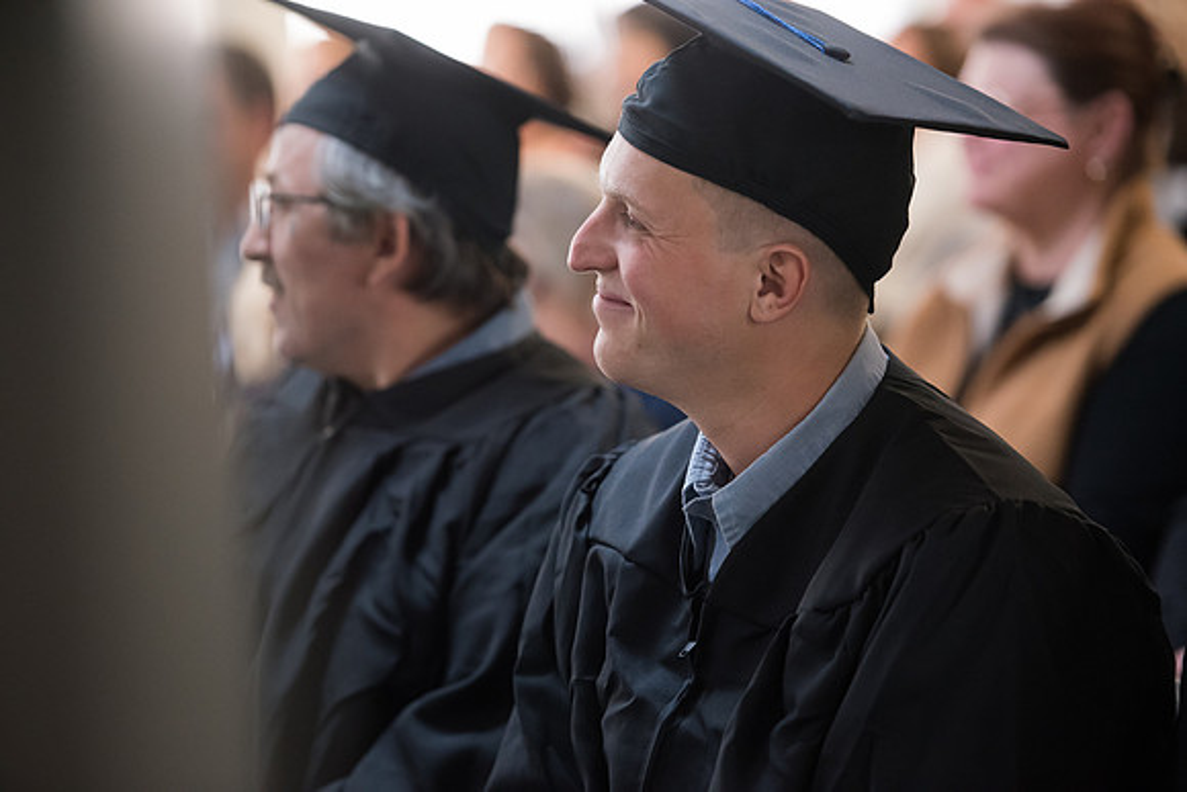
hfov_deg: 13.2
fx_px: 5112
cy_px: 396
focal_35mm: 155
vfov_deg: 8.9
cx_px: 594
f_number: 2.8
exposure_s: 1/200
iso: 4000
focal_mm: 155
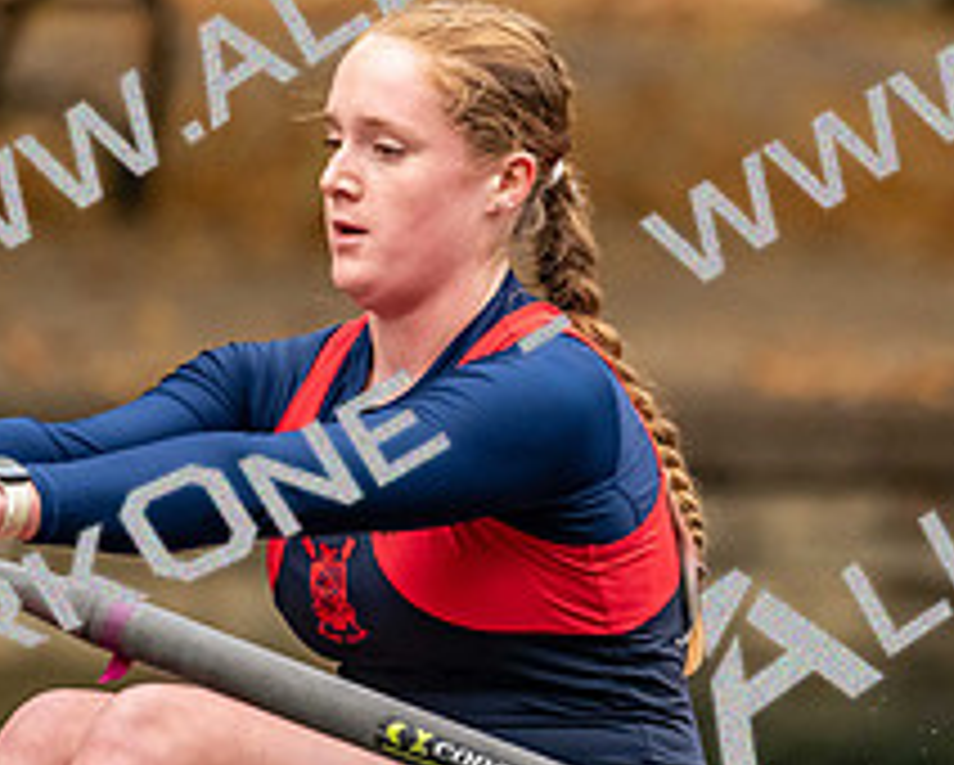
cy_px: 358
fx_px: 29024
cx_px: 315
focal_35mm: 1027
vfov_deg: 1.5
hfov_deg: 1.9
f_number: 4.5
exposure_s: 1/2500
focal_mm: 400
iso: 4000
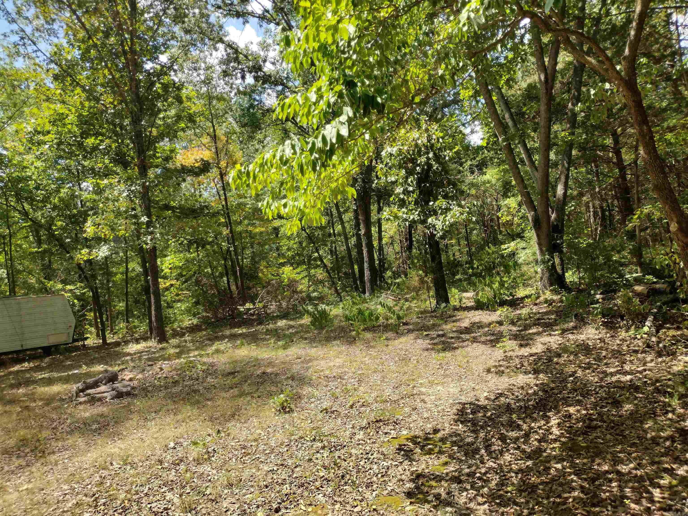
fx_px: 537
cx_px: 344
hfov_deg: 65.3
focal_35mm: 27
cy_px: 258
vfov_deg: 51.4
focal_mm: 4.71
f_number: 1.7
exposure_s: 1/1042
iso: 100
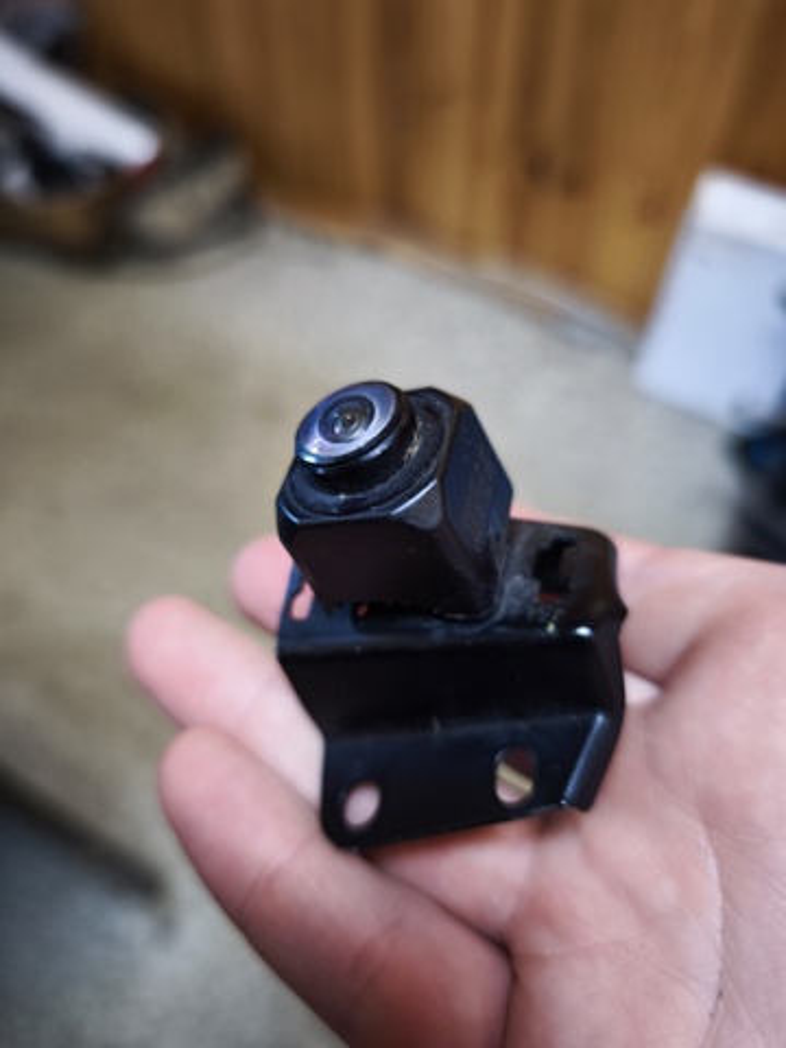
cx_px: 393
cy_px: 524
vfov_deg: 73.9
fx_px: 696
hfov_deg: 58.9
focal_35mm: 23
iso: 320
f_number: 1.6
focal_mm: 6.57
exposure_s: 1/48
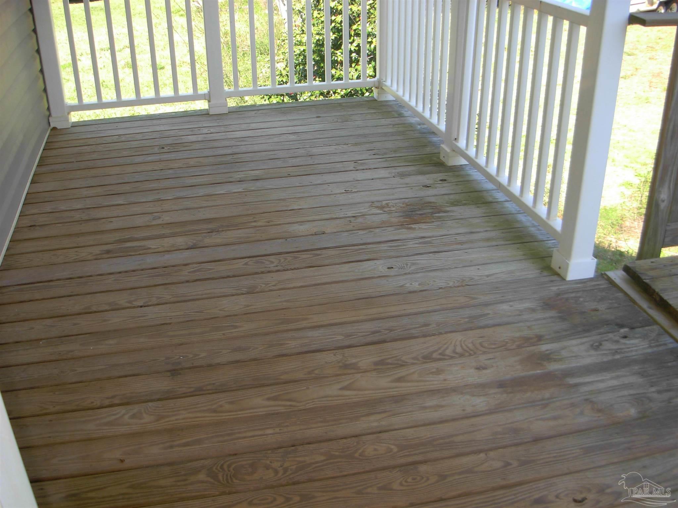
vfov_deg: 37.7
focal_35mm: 38
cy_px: 254
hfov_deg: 49.0
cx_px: 339
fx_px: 744
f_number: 2.9
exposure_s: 1/166
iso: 79
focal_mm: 6.3
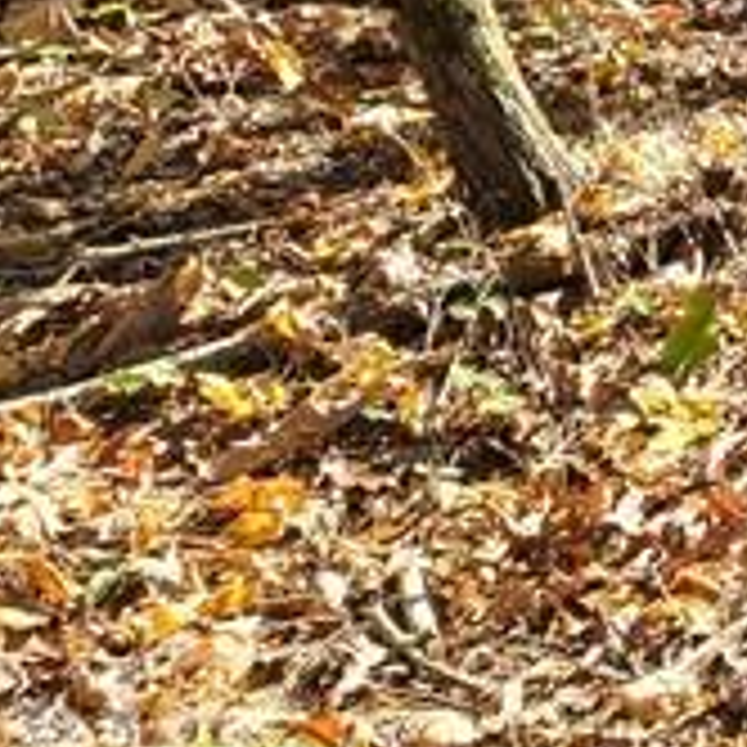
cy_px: -765
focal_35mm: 136
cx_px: 1796
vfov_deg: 11.5
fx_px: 3320
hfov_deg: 10.9
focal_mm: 7
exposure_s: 1/101
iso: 16
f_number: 1.8
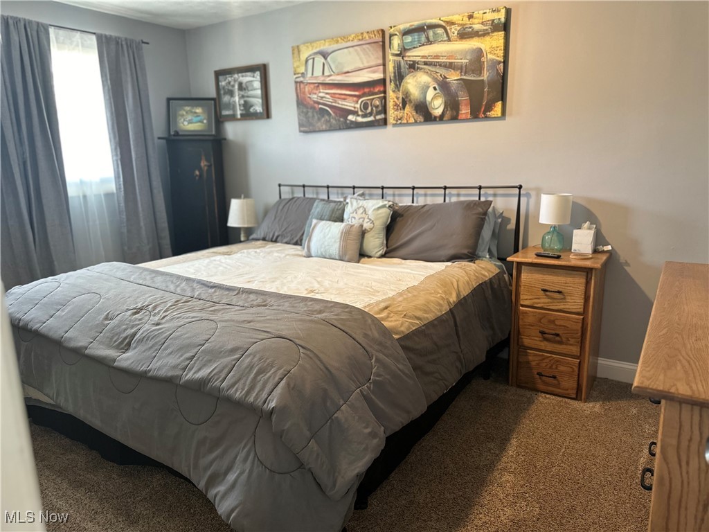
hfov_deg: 71.6
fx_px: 492
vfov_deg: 56.8
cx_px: 354
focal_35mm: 24
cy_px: 266
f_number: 1.78
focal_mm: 6.86
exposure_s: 1/60
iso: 200
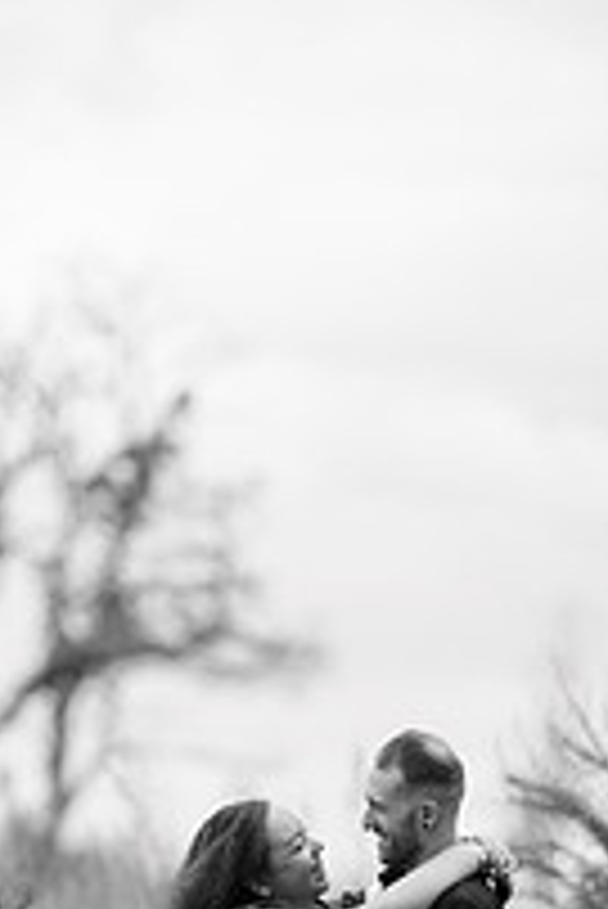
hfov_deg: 7.3
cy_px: 958
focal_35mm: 189
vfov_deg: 10.8
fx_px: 4779
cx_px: 198
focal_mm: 85
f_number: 1.2
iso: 64
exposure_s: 1/250
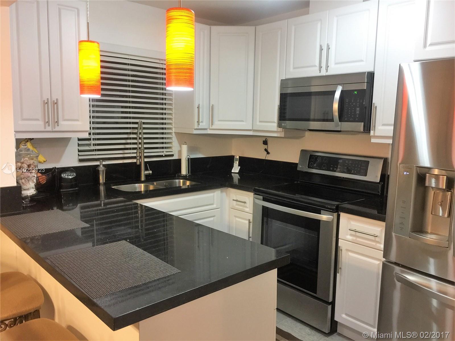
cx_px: 228
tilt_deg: -5.6
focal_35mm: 29
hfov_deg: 61.7
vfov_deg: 48.2
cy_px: 170
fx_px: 381
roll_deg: -1.6
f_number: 2.2
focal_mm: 4.15
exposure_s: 1/15
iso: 100
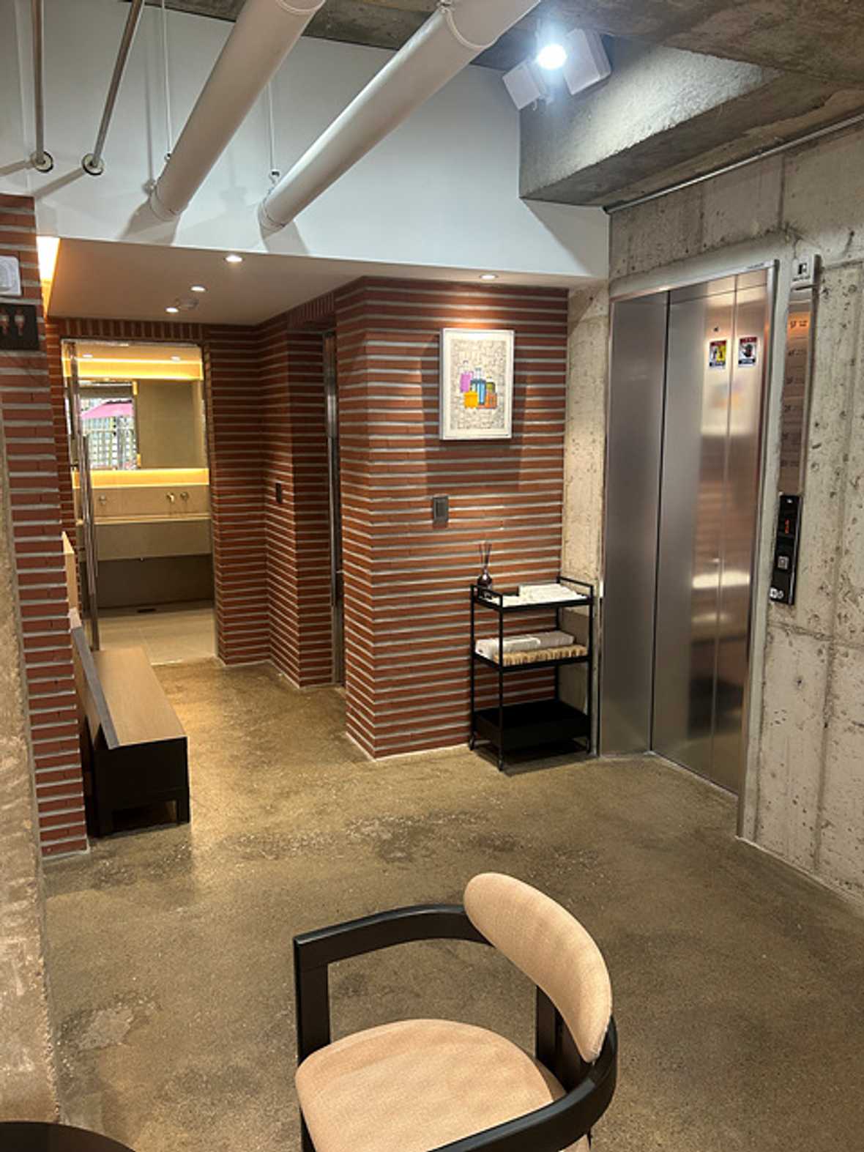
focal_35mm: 26
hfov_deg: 53.1
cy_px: 576
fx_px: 865
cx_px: 432
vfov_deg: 67.3
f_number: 1.5
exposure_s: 1/60
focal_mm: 5.7
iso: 100
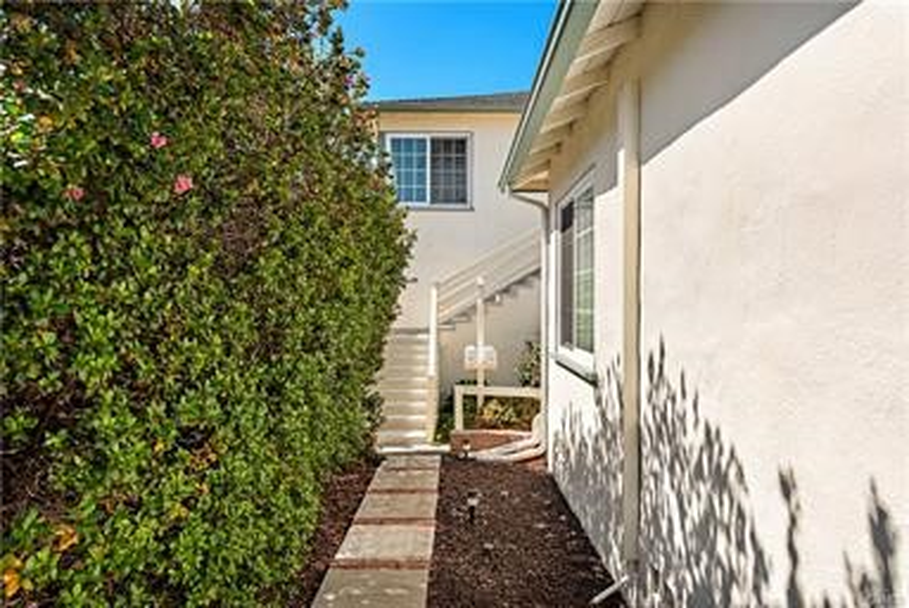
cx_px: 454
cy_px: 304
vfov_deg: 53.2
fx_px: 606
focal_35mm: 24
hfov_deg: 73.7
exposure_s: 1/500
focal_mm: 24
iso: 160
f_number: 7.1
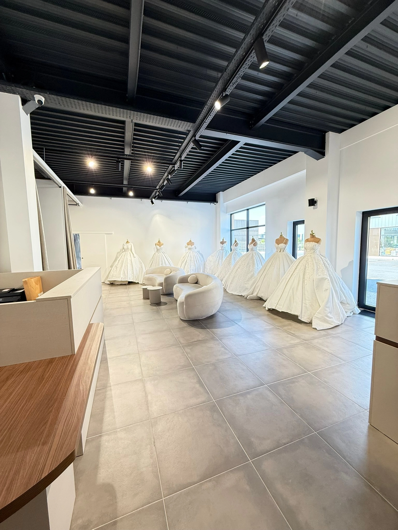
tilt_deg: -5.0
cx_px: 199
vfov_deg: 102.1
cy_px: 265
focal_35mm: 14
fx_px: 215
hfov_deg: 85.7
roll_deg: +0.8
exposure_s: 1/99
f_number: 2.2
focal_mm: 2.2
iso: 200
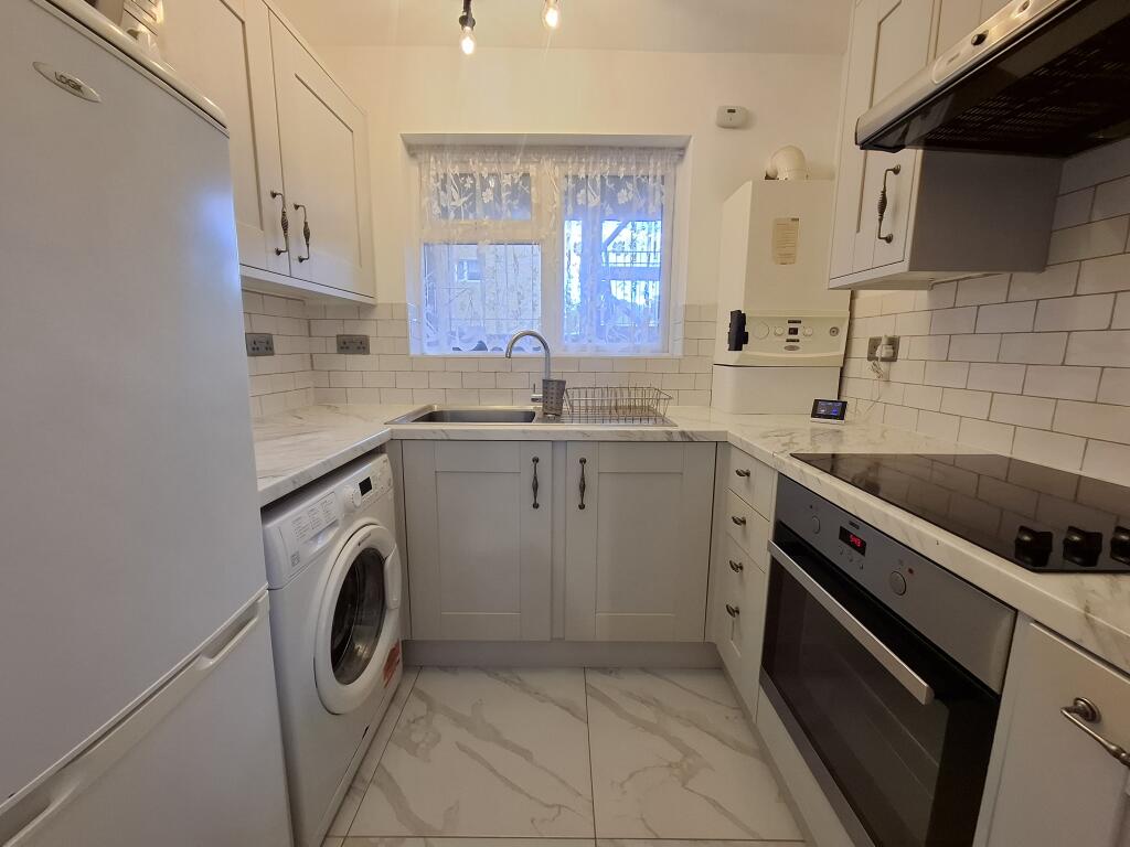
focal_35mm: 13
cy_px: 424
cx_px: 565
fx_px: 424
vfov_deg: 89.9
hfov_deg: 106.2
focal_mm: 1.74
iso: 100
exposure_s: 1/50
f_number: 2.2
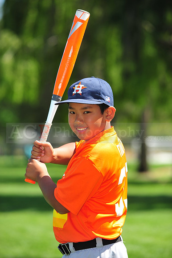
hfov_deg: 7.8
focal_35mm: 175
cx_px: 86
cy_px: 129
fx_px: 1256
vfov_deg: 11.8
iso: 200
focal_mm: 175
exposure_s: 1/800
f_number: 4.5
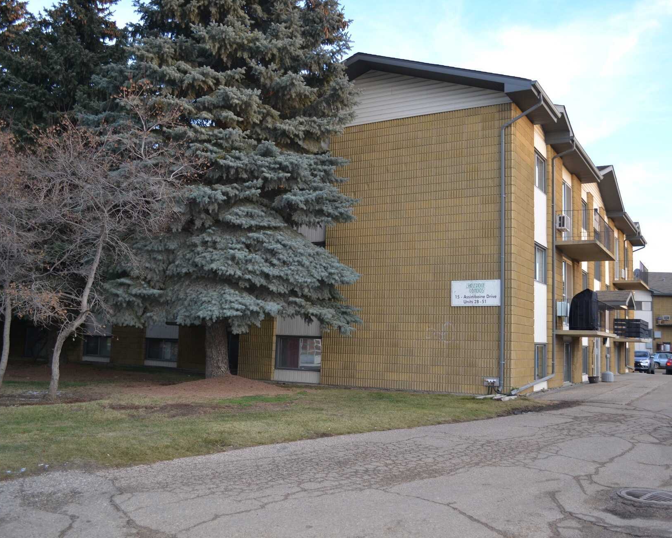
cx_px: 379
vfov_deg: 47.1
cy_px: 267
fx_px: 617
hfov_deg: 57.0
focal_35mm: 31
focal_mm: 18
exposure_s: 1/125
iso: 280
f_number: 4
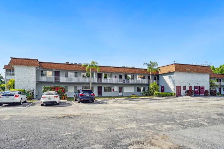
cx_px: 112
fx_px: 131
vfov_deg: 59.5
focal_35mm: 21
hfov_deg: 81.2
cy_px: 74
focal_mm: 21
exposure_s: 1/200
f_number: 4
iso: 100
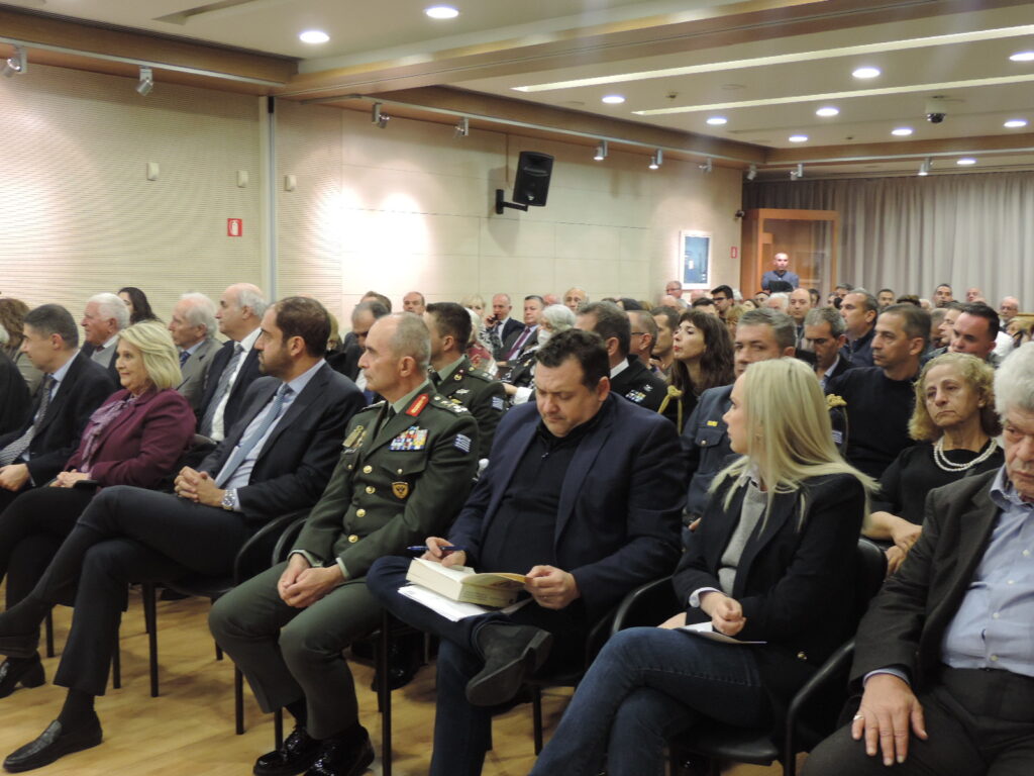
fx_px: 1195
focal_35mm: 40
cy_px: 388
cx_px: 517
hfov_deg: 46.8
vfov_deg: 36.0
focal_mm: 7.1
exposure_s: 1/15
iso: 400
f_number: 3.3
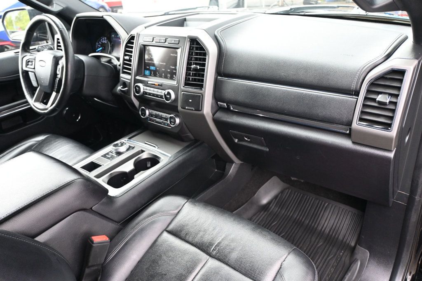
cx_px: 211
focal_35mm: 28
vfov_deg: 45.6
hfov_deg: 64.6
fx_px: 334
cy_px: 140
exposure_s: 1/125
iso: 1100
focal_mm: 19
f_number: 3.8
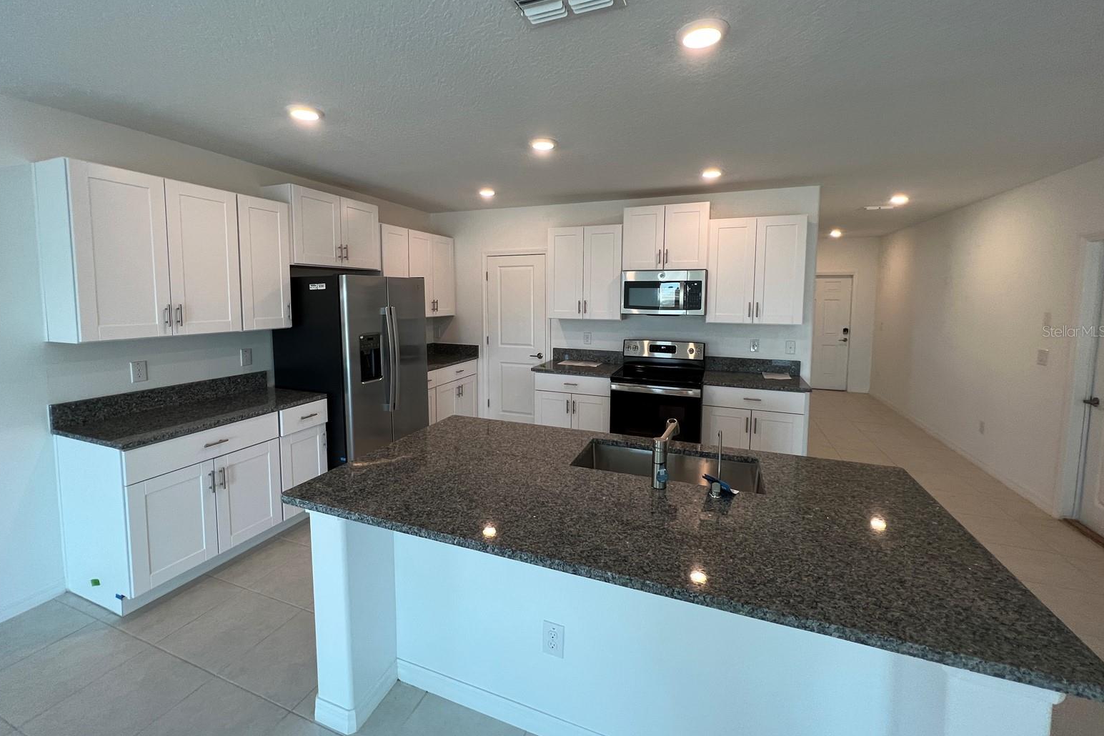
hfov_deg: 104.2
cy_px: 331
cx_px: 538
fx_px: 429
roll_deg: +0.3
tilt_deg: -3.5
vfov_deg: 81.0
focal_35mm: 14
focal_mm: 1.57
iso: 125
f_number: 1.8
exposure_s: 1/120
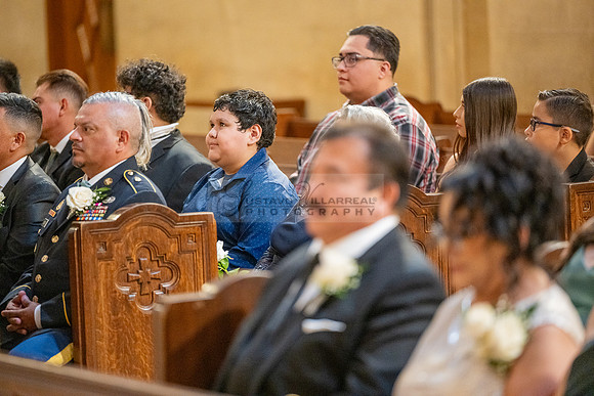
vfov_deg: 6.9
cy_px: 198
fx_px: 3301
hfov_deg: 10.3
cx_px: 297
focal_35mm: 200
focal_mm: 200
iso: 2000
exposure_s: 1/100
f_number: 2.8
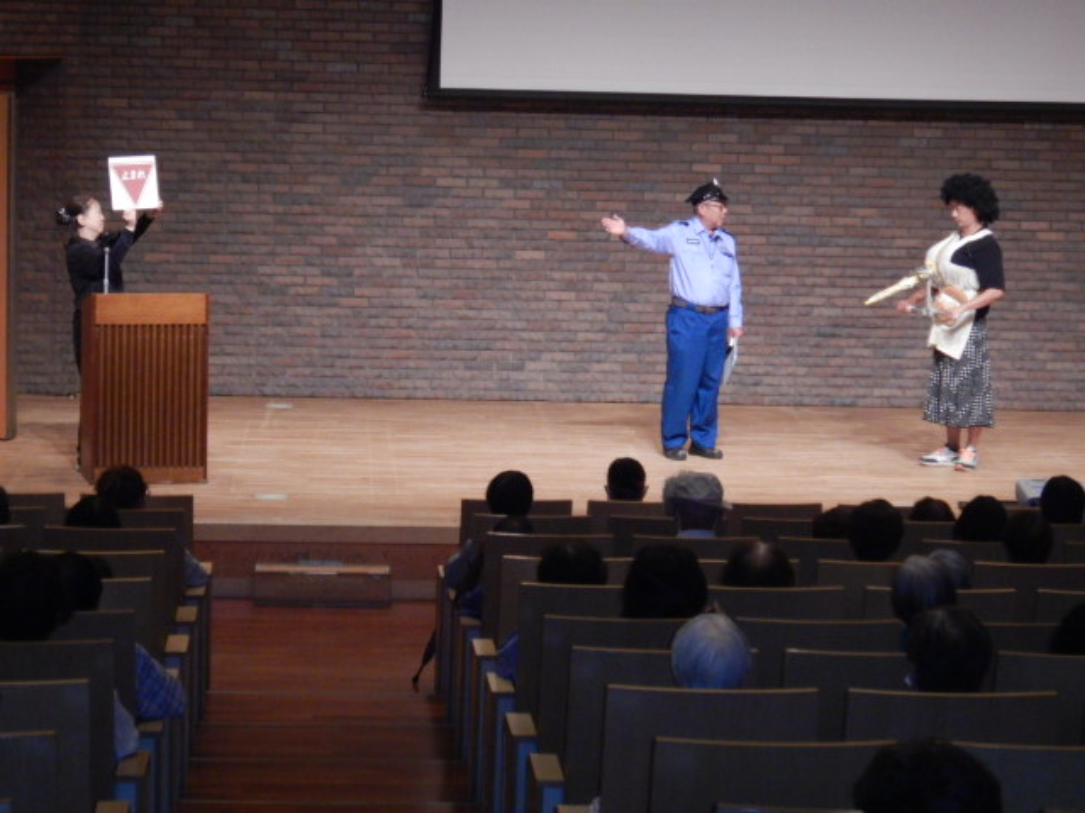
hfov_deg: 17.9
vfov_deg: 13.5
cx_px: 542
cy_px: 406
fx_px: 3448
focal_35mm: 110
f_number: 4.8
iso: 800
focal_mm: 19.7
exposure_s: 1/30
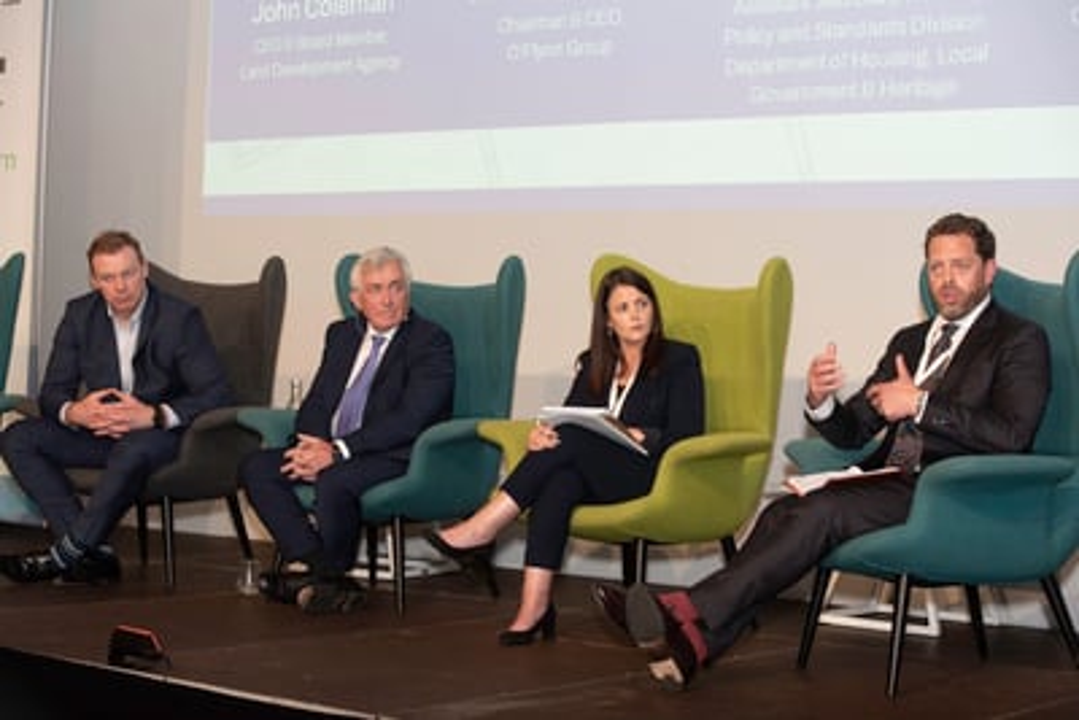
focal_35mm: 70
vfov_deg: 19.5
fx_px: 2099
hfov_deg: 28.8
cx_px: 540
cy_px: 360
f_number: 6.3
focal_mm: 70
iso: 1000
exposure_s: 1/250
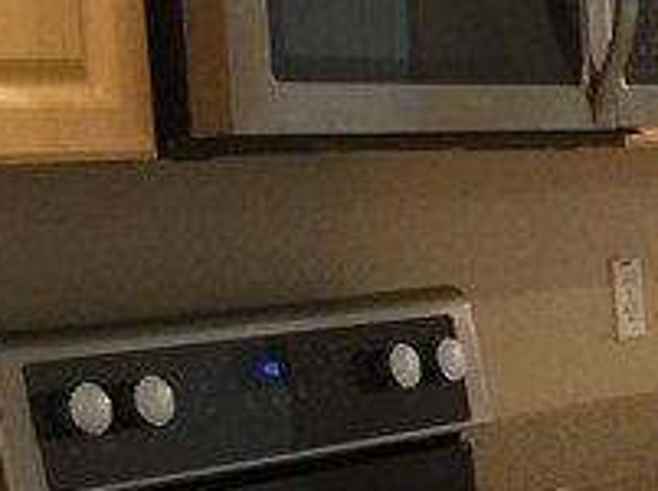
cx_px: 1604
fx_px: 2808
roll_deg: -0.2
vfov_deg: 9.9
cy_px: 442
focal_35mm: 148
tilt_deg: -6.6
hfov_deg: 11.1
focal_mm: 4.15
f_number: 2.2
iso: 64
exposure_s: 1/15
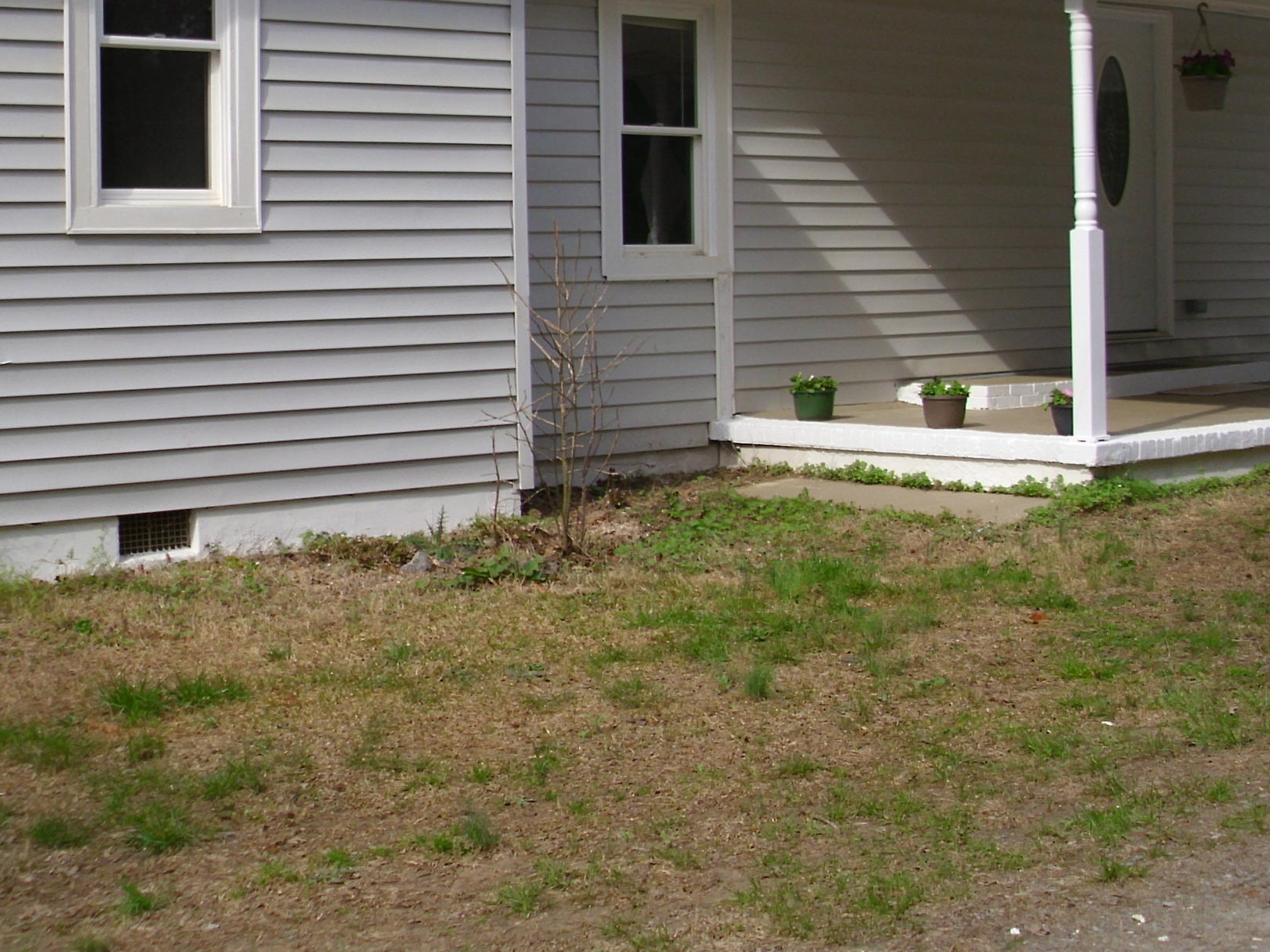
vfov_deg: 20.9
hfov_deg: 27.8
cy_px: 339
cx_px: 641
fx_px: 2568
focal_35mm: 70
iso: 50
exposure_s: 1/304
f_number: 3
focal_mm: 6.36
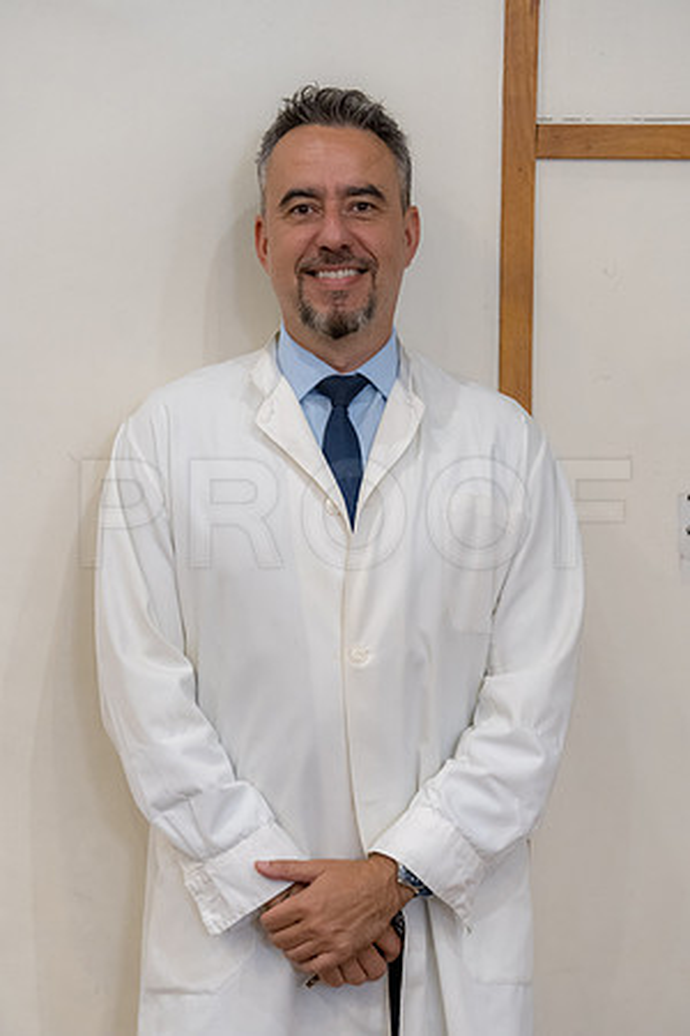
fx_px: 2932
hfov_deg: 13.4
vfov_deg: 20.0
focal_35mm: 102
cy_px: 518
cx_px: 345
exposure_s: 1/80
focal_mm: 102
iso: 5000
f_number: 4
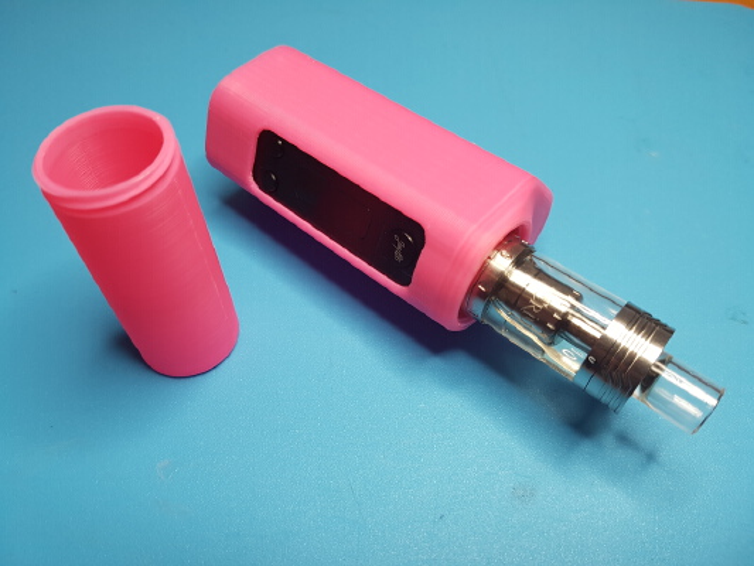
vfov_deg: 53.1
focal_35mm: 26
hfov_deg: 67.3
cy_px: 283
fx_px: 566
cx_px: 377
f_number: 1.7
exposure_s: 1/100
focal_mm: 4.2
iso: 80
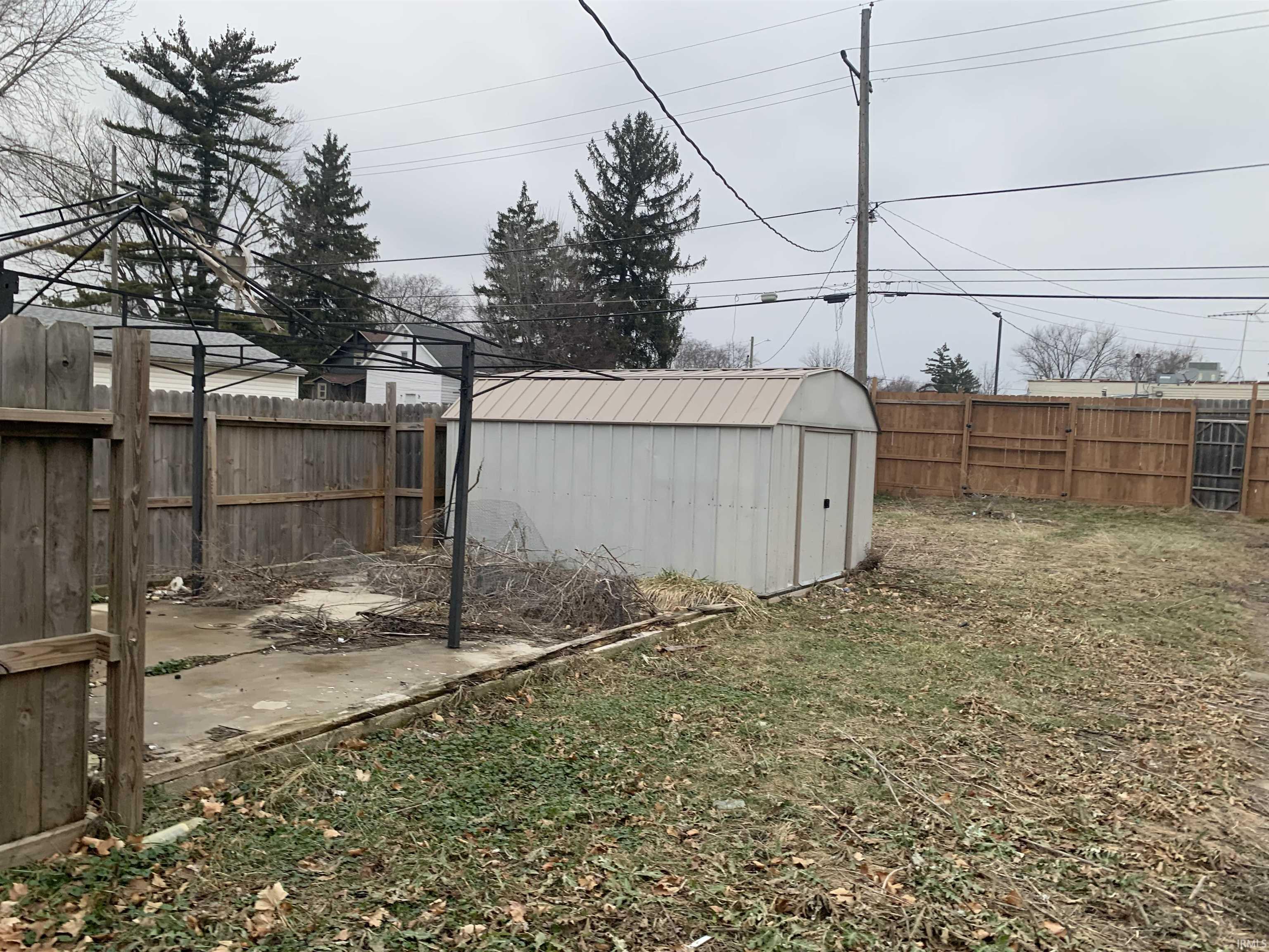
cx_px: 634
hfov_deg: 67.3
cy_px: 476
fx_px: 953
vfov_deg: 53.1
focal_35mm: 26
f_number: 1.8
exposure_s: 1/122
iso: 64
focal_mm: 4.25
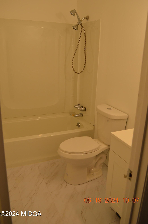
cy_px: 112
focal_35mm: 30
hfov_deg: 43.4
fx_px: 186
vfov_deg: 62.0
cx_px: 74
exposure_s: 1/125
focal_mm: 20
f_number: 5.6
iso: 400
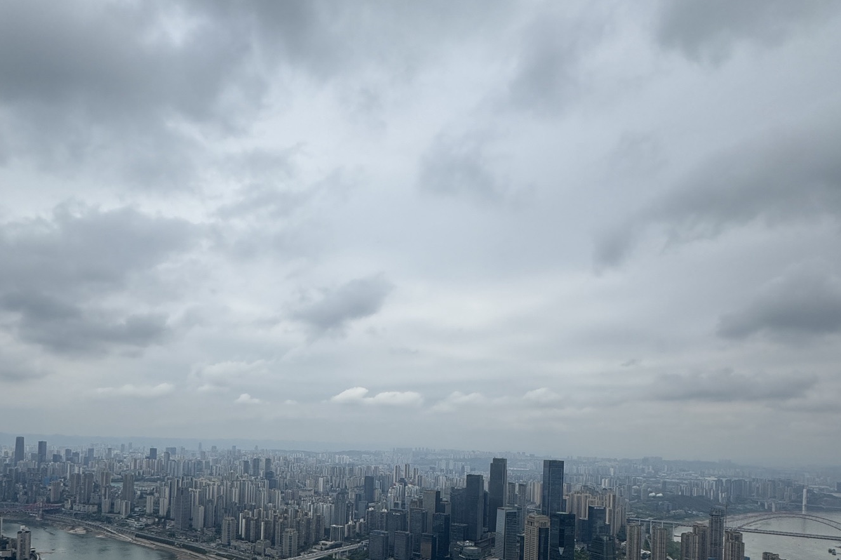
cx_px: 374
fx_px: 514
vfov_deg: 53.7
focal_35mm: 22
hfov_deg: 78.3
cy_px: 440
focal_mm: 2.22
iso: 50
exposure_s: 1/2985
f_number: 2.2
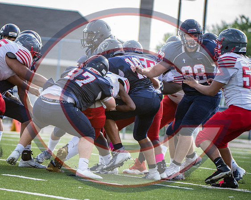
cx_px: 40
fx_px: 2339
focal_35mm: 315
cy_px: 109
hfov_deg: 6.1
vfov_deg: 4.9
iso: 640
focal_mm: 200
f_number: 4
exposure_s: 1/1000
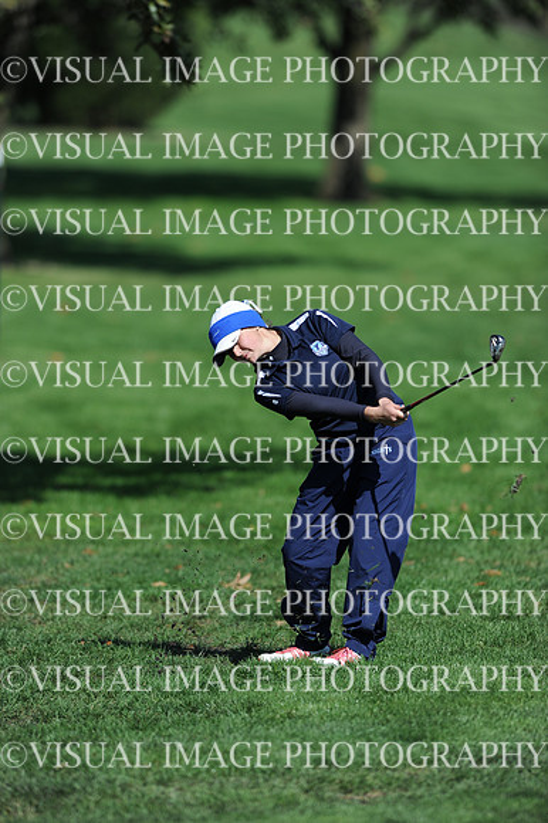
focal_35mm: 400
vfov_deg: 5.2
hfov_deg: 3.4
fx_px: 9144
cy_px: 412
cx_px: 274
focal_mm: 400
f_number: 4
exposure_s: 1/3200
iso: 250
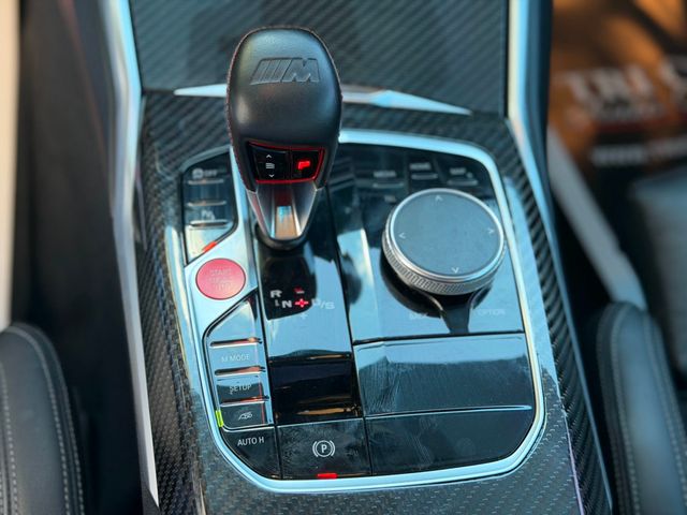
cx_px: 344
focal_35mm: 48
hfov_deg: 39.7
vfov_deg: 30.3
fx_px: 953
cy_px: 258
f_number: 1.78
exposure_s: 1/49
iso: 100
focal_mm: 6.76
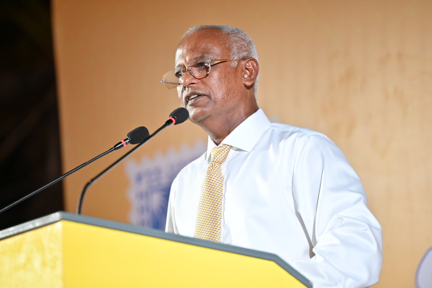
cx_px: 216
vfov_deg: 6.9
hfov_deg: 10.3
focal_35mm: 200
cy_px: 144
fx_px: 2400
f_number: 2.8
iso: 3200
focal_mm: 200
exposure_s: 1/250
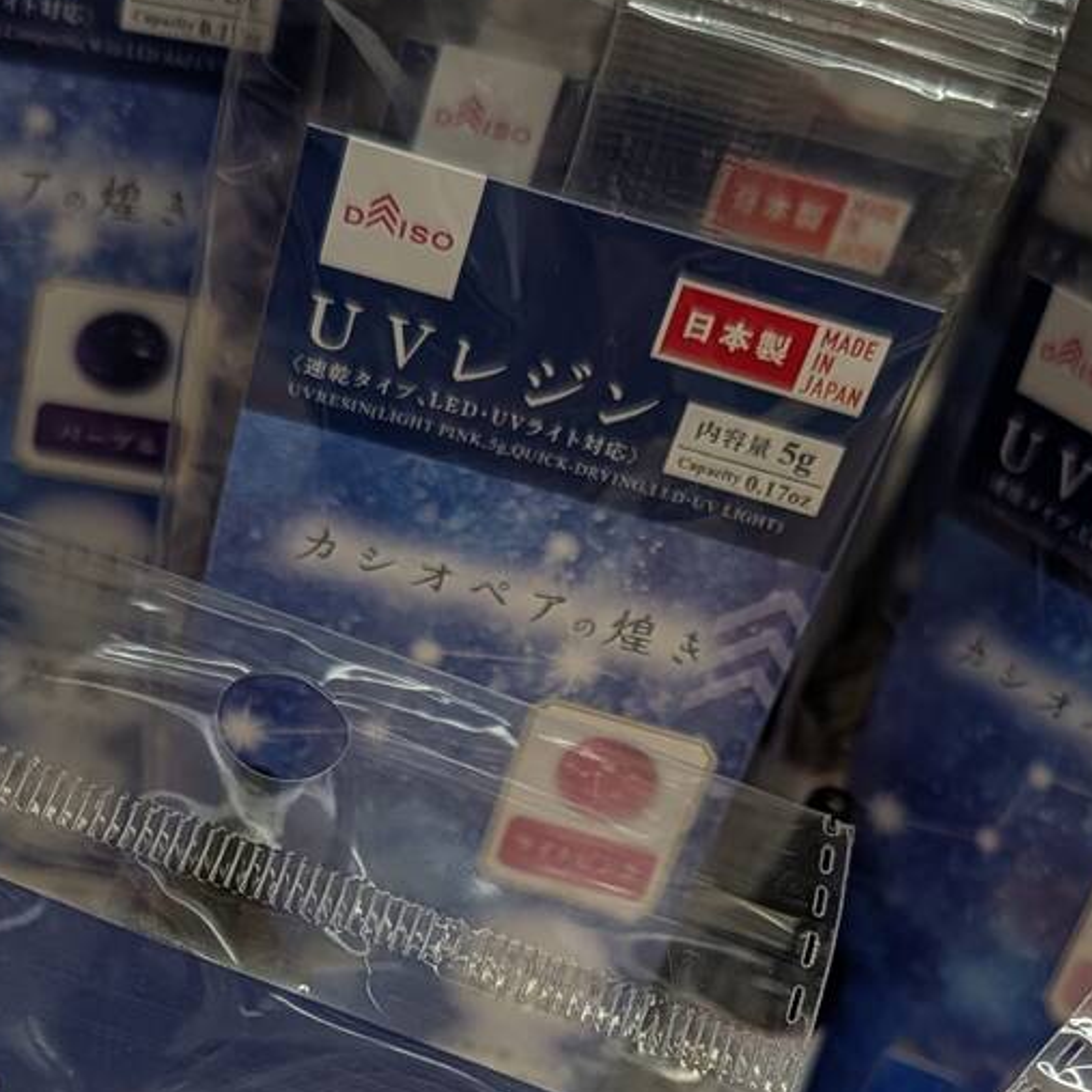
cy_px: 1139
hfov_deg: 25.7
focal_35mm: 67
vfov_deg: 24.3
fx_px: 2391
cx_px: 516
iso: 22
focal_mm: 6.9
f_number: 1.68
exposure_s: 1/496
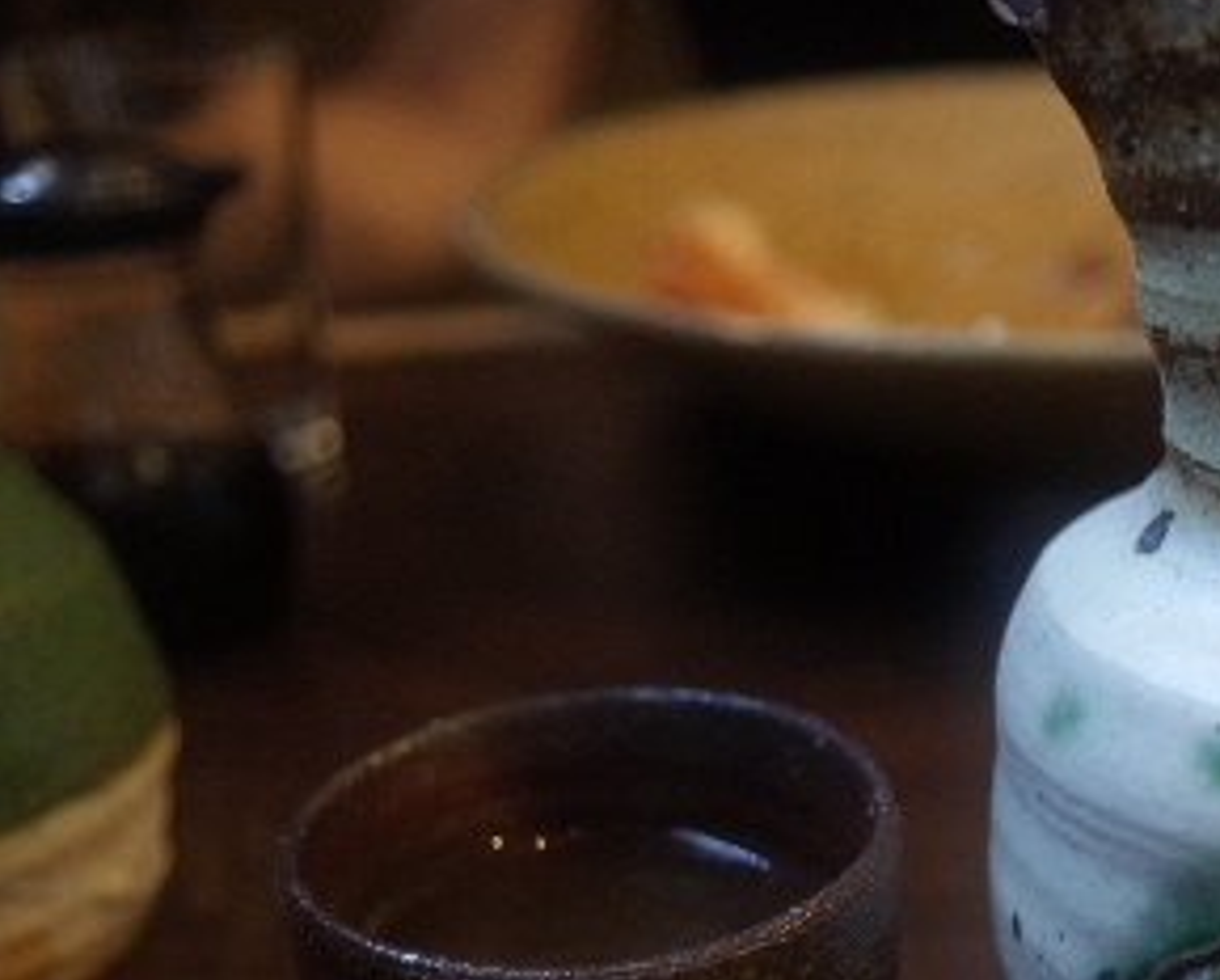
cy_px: 667
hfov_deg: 30.7
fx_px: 2097
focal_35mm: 58
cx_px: 1144
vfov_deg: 26.1
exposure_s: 1/15
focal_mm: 18.3
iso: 800
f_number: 2.8
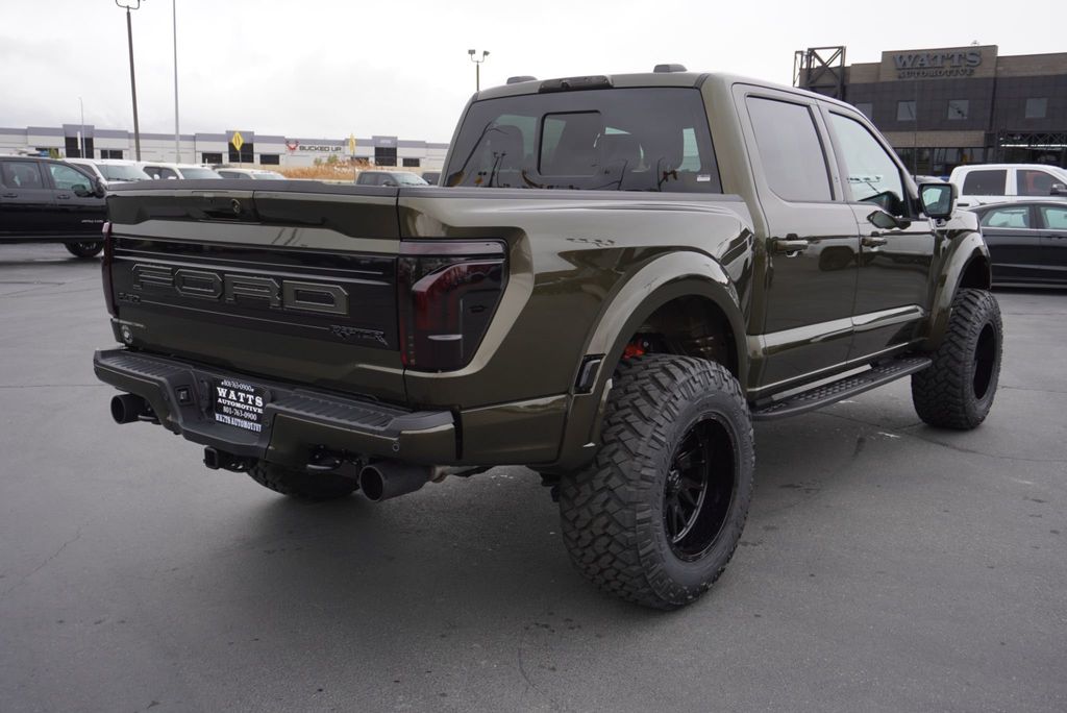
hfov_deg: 57.2
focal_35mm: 33
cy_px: 356
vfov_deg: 40.0
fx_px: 979
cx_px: 534
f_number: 5
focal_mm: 22
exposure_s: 1/100
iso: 100
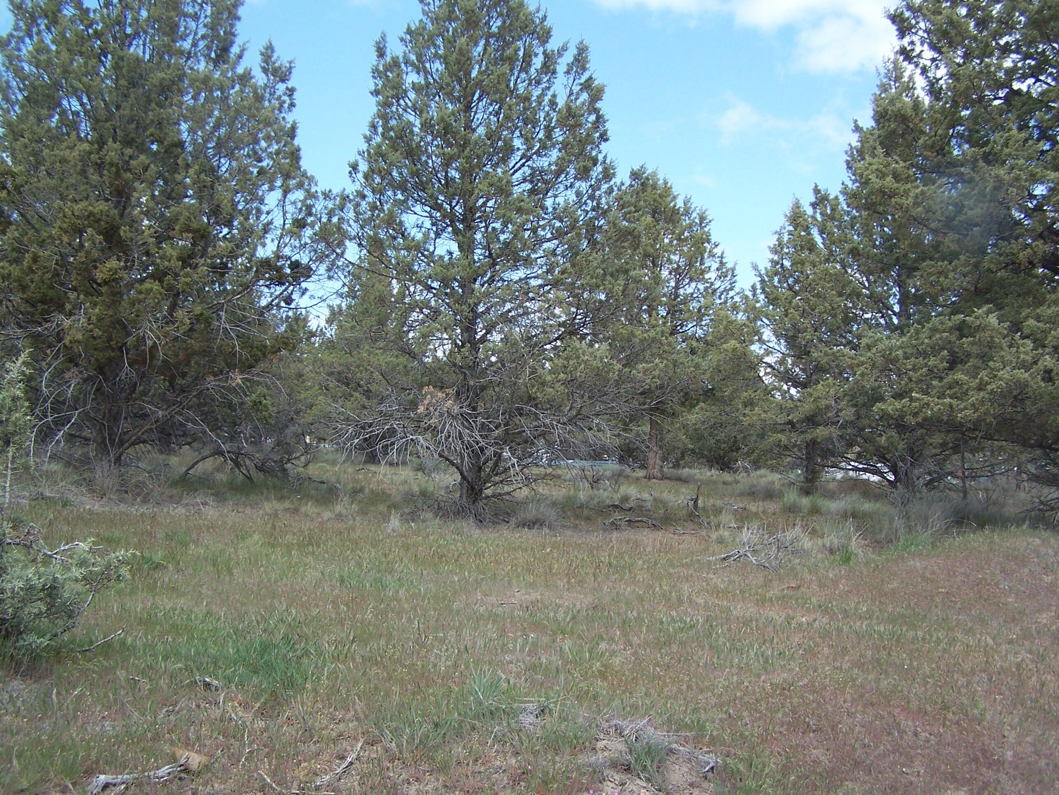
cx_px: 530
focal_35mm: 38
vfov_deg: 37.7
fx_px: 1163
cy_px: 398
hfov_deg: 49.0
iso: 80
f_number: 2.8
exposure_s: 1/750
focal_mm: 6.3
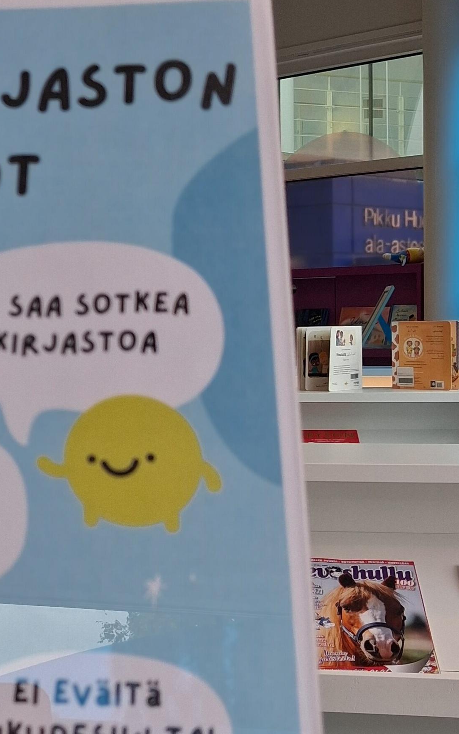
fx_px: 1321
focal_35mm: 66
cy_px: 355
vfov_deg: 31.1
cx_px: -100
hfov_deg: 18.6
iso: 25
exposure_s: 1/100
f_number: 1.8
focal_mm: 4
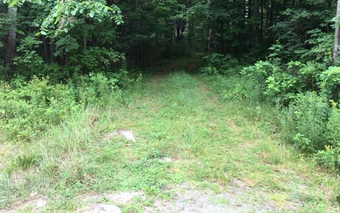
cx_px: 171
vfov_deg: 40.4
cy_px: 86
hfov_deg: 61.2
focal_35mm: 31
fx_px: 287
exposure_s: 1/120
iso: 40
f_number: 2.2
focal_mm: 4.15
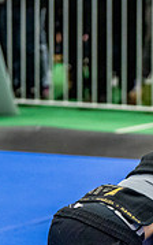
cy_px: 222
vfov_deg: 9.0
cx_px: 279
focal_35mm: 231
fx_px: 1540
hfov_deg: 5.6
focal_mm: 70
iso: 5000
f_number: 2.8
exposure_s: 1/500
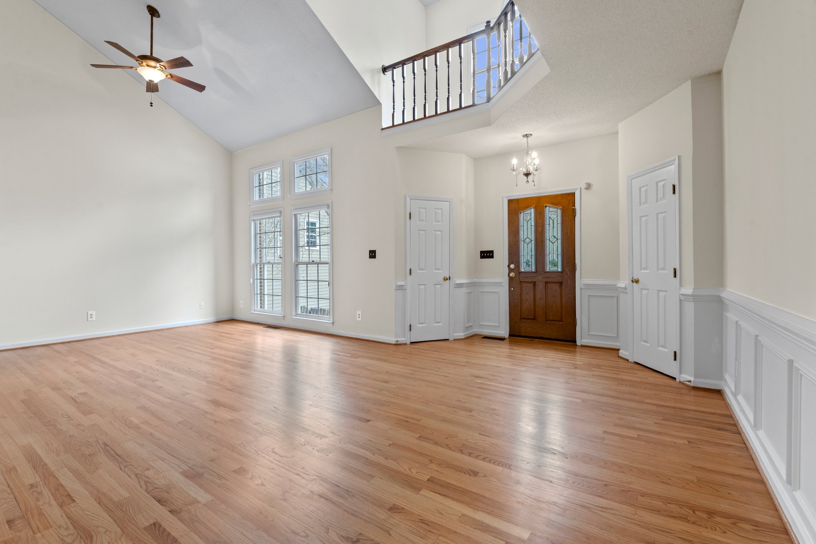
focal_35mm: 15
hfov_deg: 100.4
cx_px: 408
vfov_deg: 77.3
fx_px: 340
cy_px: 272
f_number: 7.1
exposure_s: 1/13
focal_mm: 15
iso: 400
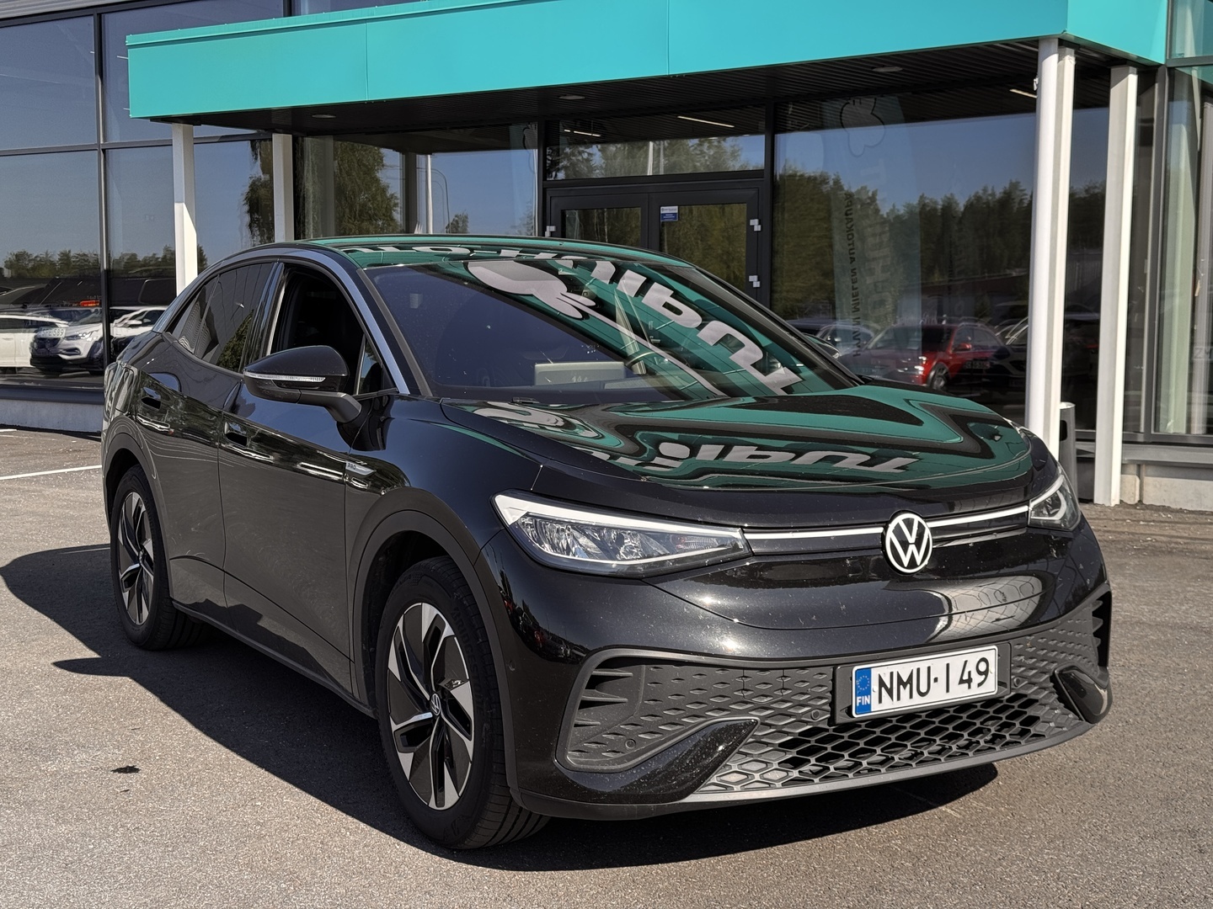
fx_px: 1682
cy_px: 454
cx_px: 606
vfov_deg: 30.3
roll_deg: -0.2
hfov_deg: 39.7
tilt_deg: -4.7
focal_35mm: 48
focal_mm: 6.76
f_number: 1.78
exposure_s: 1/1339
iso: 64
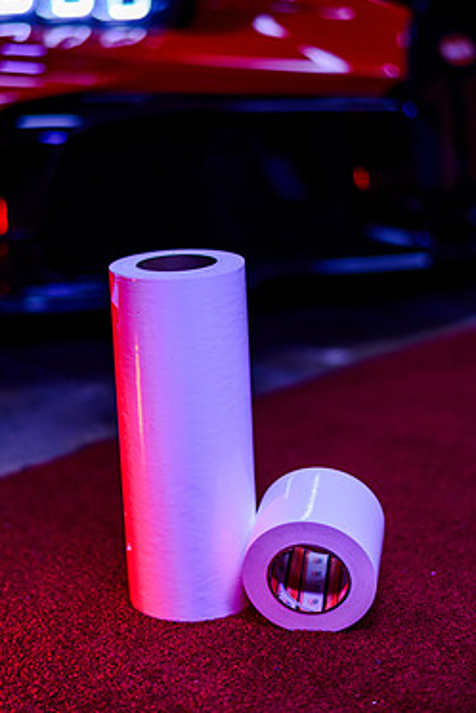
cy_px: 325
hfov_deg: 19.5
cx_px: 227
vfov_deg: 28.8
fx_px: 1387
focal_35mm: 70
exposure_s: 1/125
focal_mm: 58
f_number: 1.4
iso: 400
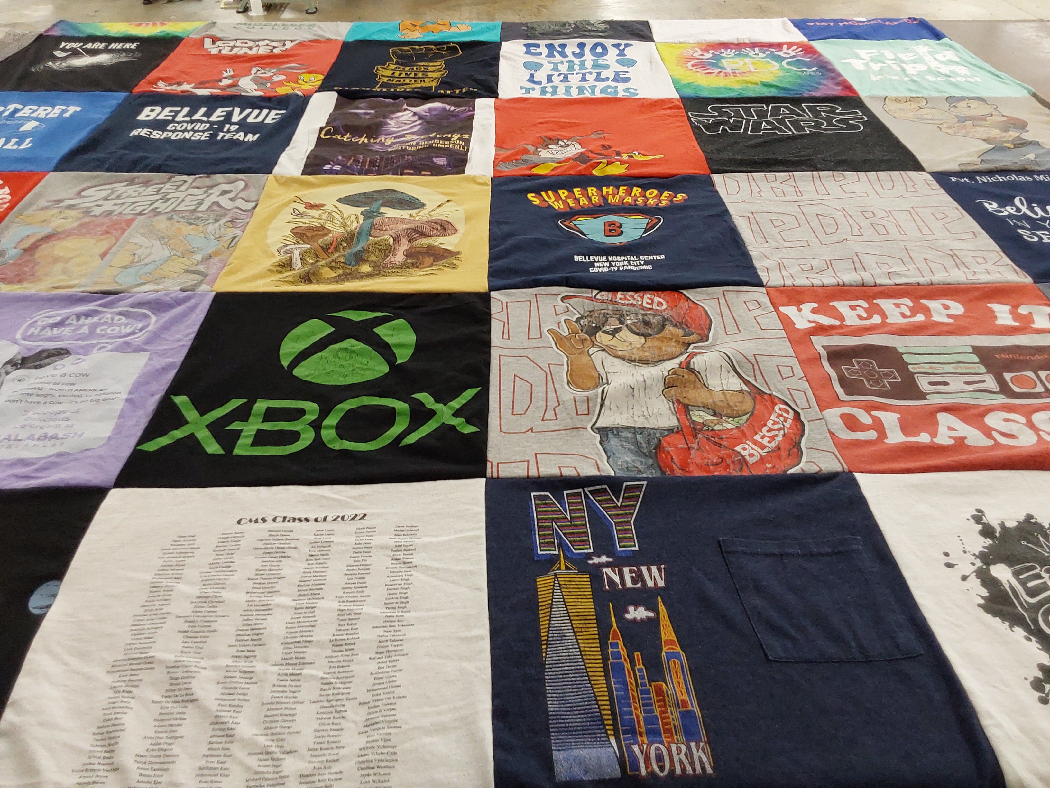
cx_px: 525
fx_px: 849
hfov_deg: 63.4
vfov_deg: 49.7
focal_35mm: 28
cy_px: 394
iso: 125
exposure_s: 1/60
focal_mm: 2.91
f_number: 1.9
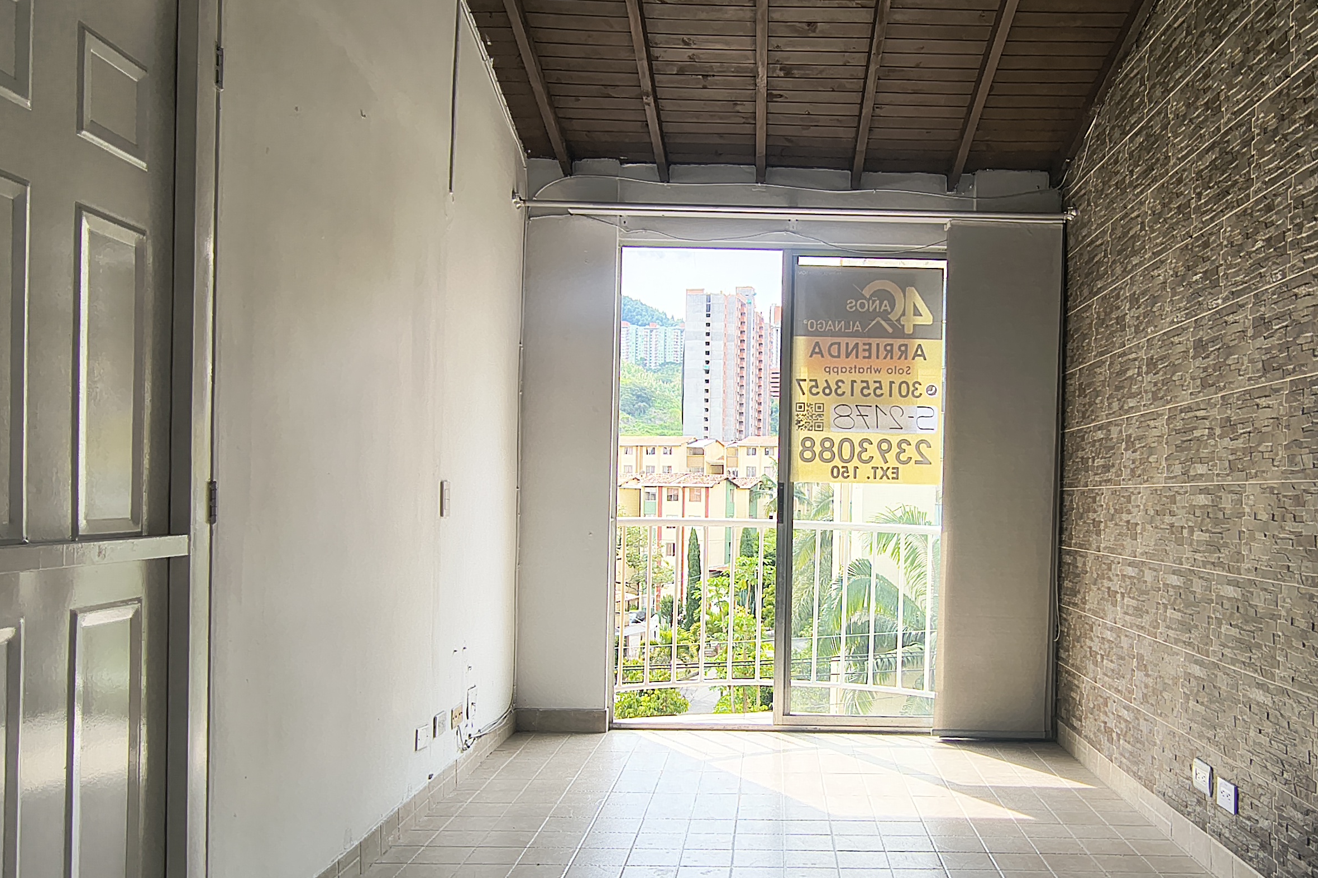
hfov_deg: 77.7
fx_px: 805
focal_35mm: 22
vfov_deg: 57.0
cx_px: 792
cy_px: 505
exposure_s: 1/151
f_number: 2.2
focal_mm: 2.13
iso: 100
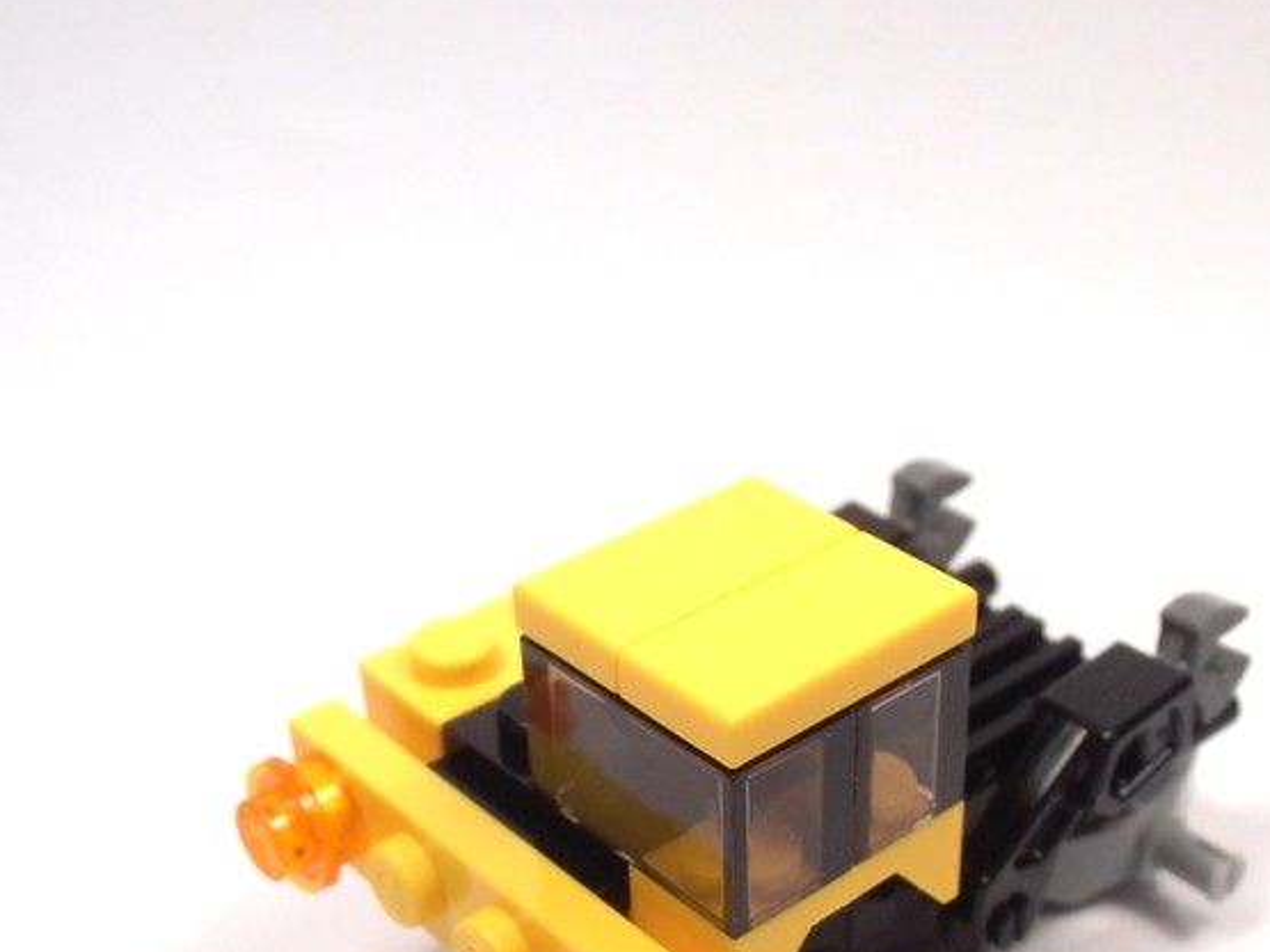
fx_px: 2201
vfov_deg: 24.0
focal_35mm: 60
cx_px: 755
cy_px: 759
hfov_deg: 32.1
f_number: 3.9
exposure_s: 1/100
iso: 80
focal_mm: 6.61
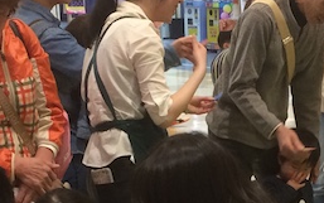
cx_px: 293
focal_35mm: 113
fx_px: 998
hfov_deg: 18.1
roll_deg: -0.4
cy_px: 315
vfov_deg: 11.1
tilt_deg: -17.9
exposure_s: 1/30
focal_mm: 4.15
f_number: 2.2
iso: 64
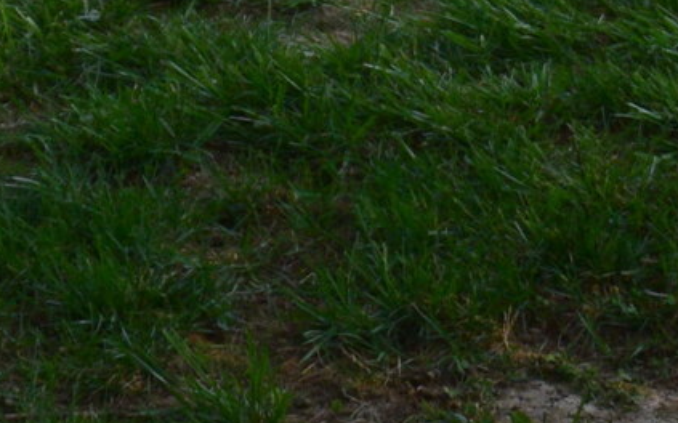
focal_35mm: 200
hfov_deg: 10.2
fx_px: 3694
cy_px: -1131
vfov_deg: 5.8
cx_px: 965
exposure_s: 1/200
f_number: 10
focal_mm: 18
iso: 400
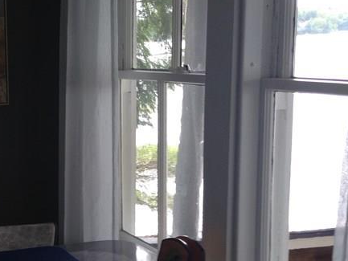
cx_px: -49
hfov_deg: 23.3
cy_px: 171
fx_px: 784
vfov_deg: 18.9
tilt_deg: -10.6
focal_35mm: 78
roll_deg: +2.3
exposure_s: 1/60
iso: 50
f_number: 2.4
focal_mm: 4.12
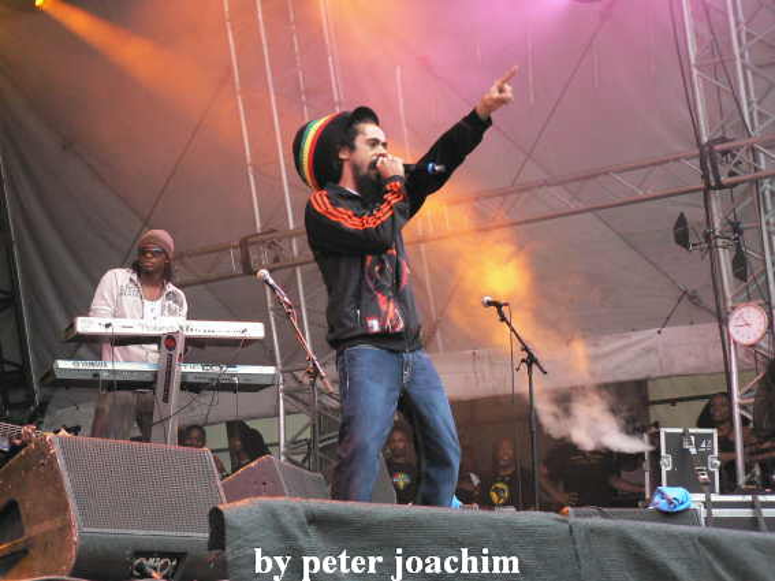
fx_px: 2171
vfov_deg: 15.2
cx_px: 388
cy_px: 290
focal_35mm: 97
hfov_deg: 20.2
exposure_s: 1/60
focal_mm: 16.5
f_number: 3.2
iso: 400
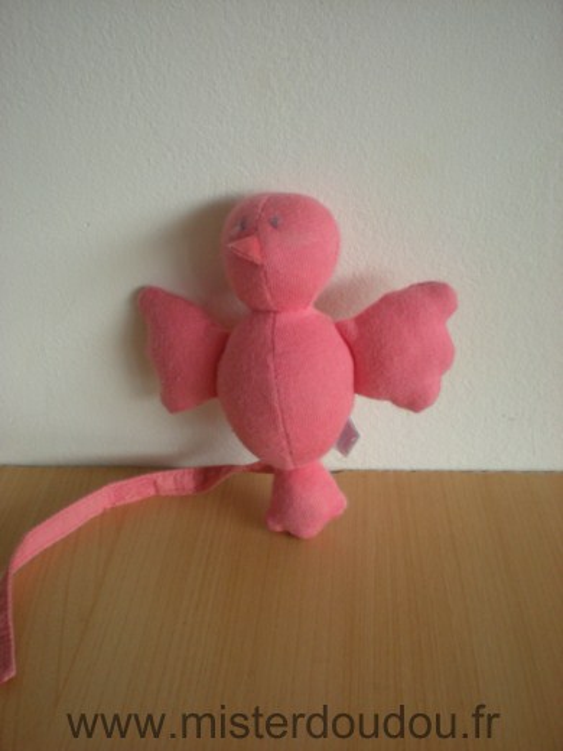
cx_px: 282
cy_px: 376
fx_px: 824
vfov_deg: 49.0
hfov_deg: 37.7
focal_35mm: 38
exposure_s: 1/51.4
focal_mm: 6.3
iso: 200
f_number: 3.1
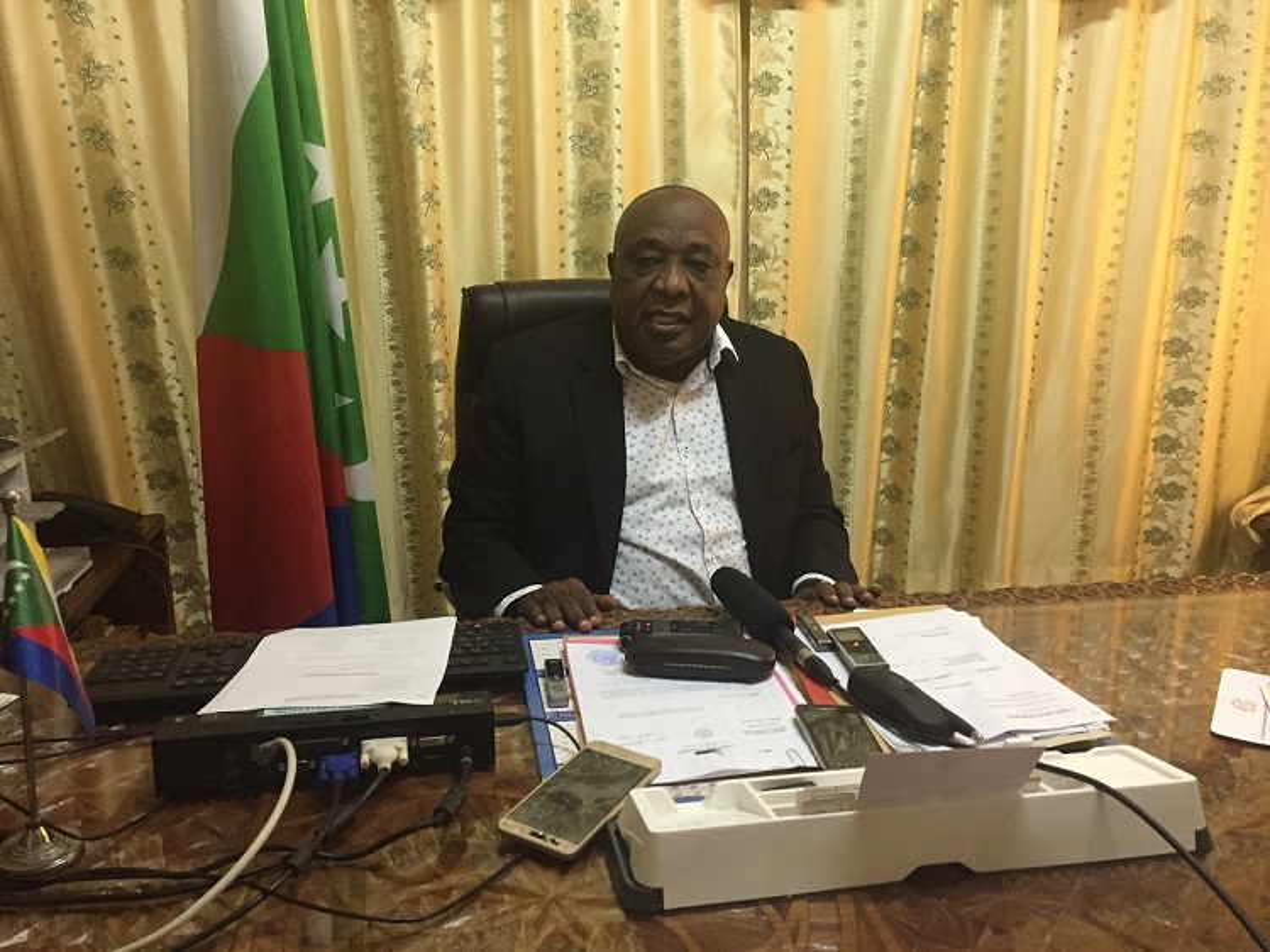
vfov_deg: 48.2
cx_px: 635
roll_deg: -0.7
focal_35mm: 29
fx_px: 1064
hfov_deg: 61.7
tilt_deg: -15.4
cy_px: 476
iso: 250
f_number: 2.2
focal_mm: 4.15
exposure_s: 1/20
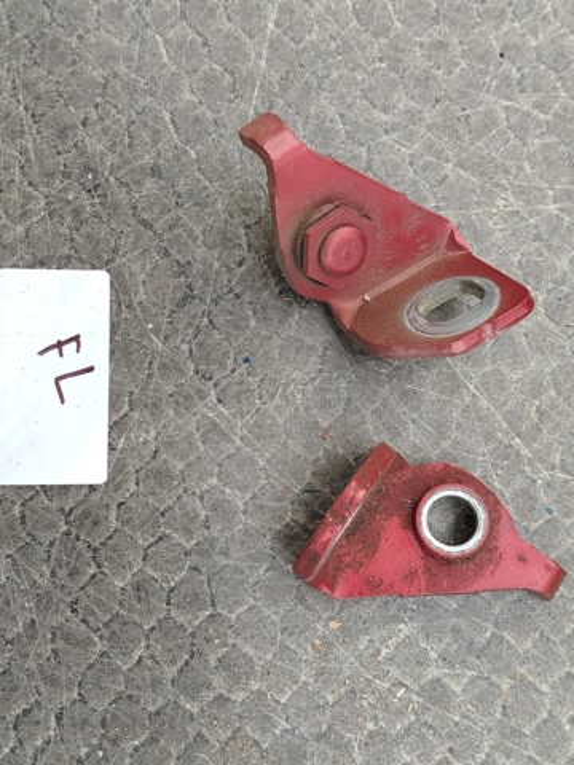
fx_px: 1061
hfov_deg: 30.3
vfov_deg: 39.7
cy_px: 382
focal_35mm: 48
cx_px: 287
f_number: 1.7
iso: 64
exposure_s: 1/100
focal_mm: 5.31
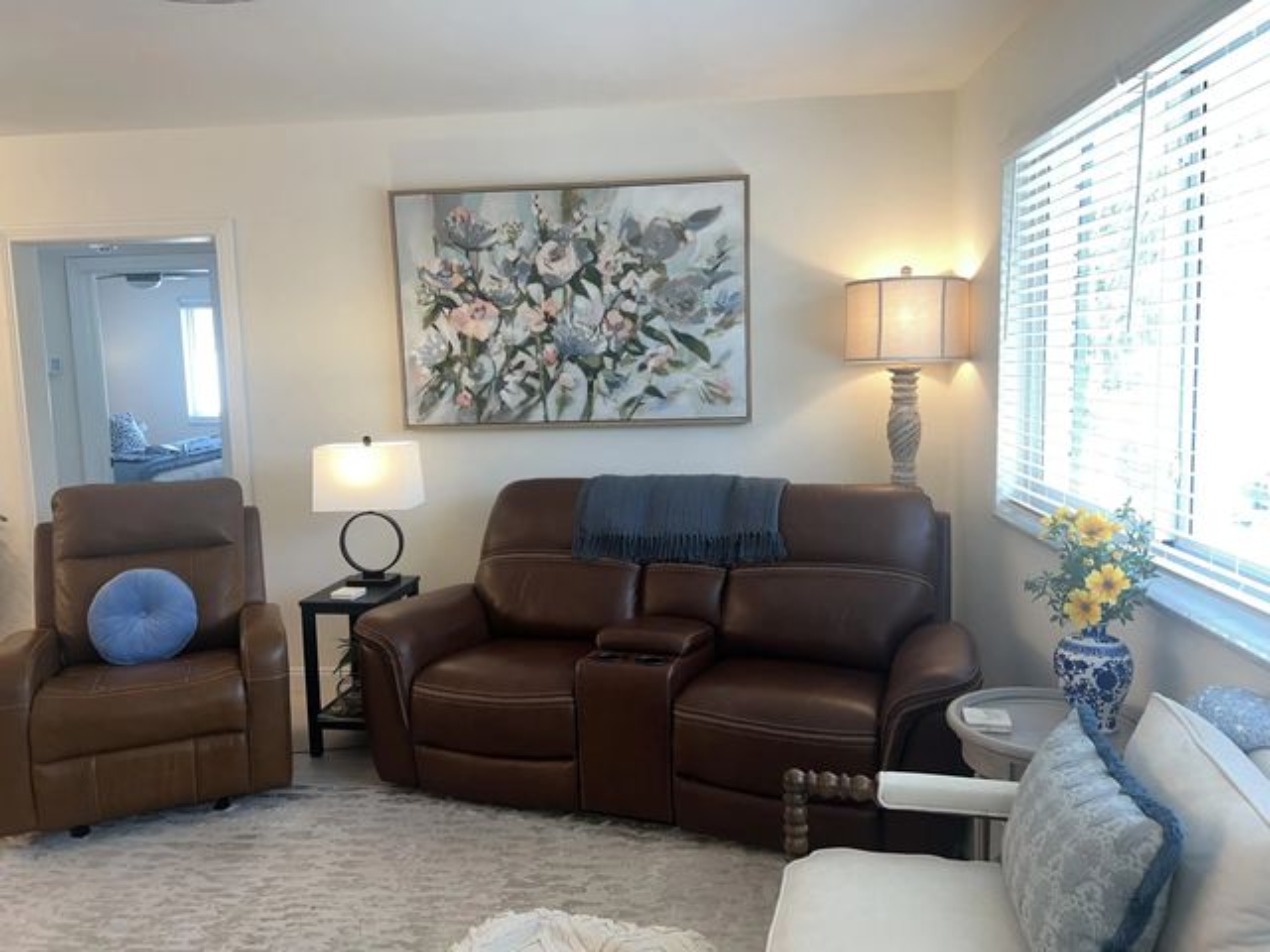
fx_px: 954
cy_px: 476
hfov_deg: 67.3
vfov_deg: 53.1
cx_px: 635
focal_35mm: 26
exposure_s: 1/39
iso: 32
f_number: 1.5
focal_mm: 5.7
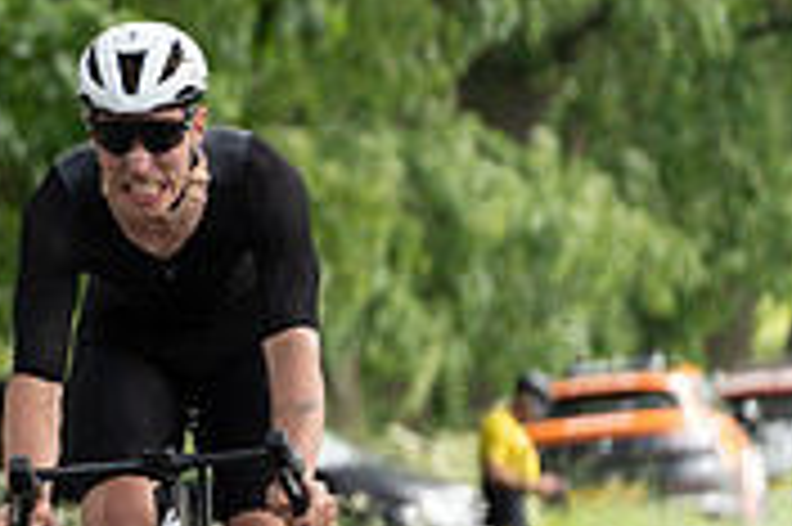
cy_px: 148
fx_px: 14330
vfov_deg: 2.1
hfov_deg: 3.1
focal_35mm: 652
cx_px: -749
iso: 250
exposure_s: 1/1000
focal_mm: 155
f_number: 4
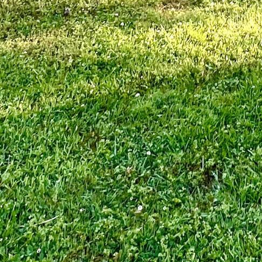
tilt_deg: -1.7
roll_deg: +1.2
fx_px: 608
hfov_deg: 23.4
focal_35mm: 71
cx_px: 257
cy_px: -252
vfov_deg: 17.7
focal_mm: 1.57
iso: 32
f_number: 1.8
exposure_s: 1/215
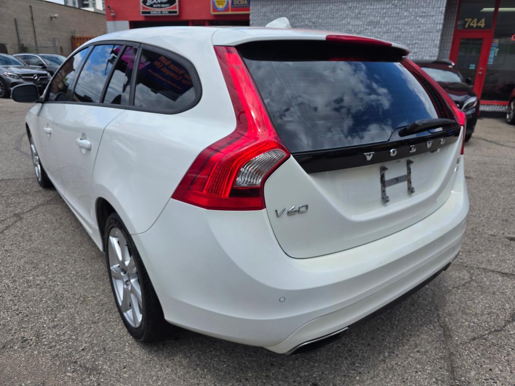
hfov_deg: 73.9
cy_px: 193
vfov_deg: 58.9
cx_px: 258
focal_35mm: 23
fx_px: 342
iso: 80
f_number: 1.7
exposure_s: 1/5153
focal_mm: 6.3
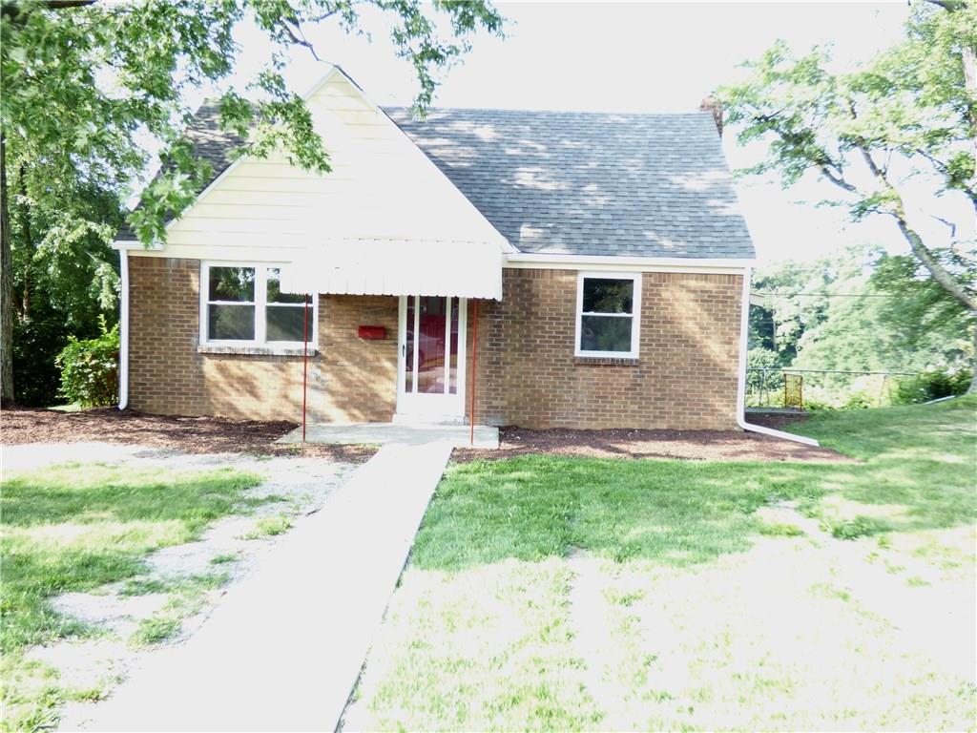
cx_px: 488
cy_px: 366
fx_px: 903
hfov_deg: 56.8
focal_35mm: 32
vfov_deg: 44.2
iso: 100
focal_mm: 5.78
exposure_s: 1/60
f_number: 3.4
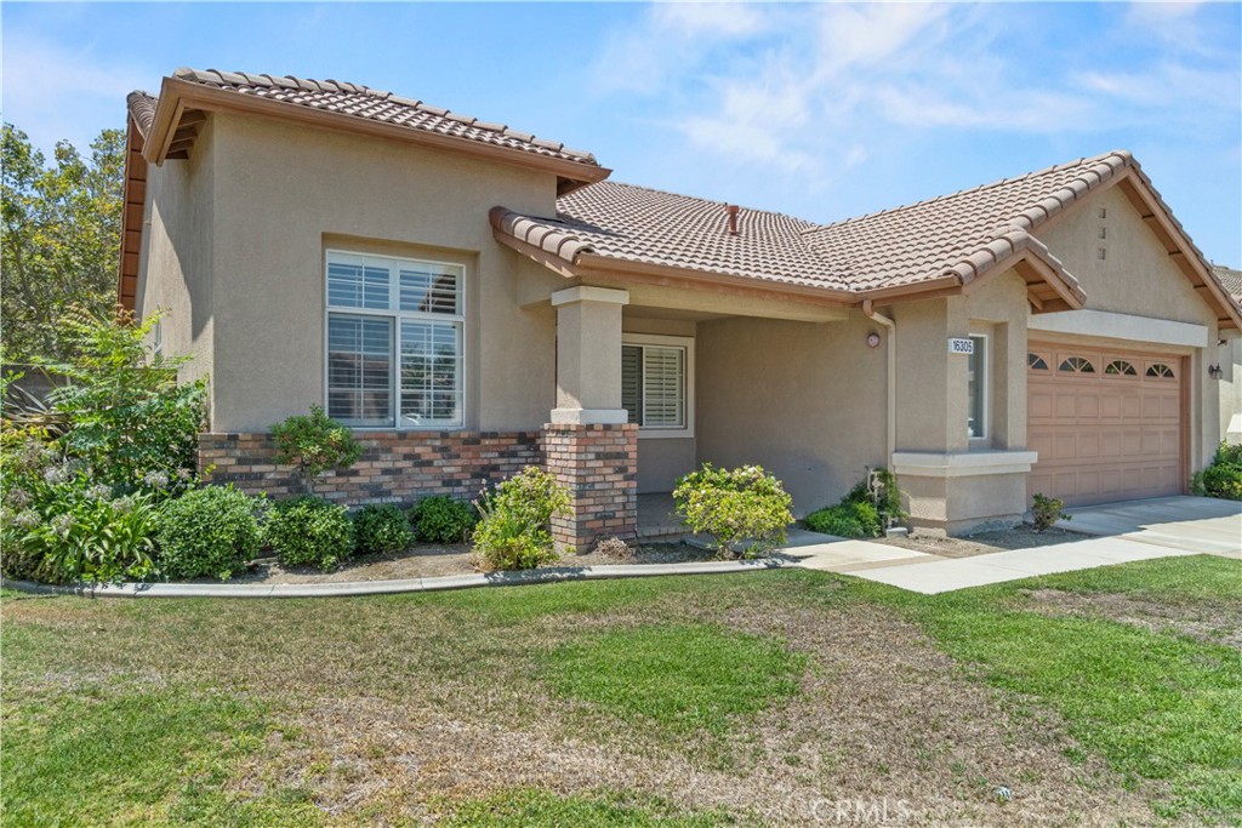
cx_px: 621
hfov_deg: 77.3
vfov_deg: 56.2
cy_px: 414
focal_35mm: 22
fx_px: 776
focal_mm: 15
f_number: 5.6
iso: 400
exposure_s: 1/320
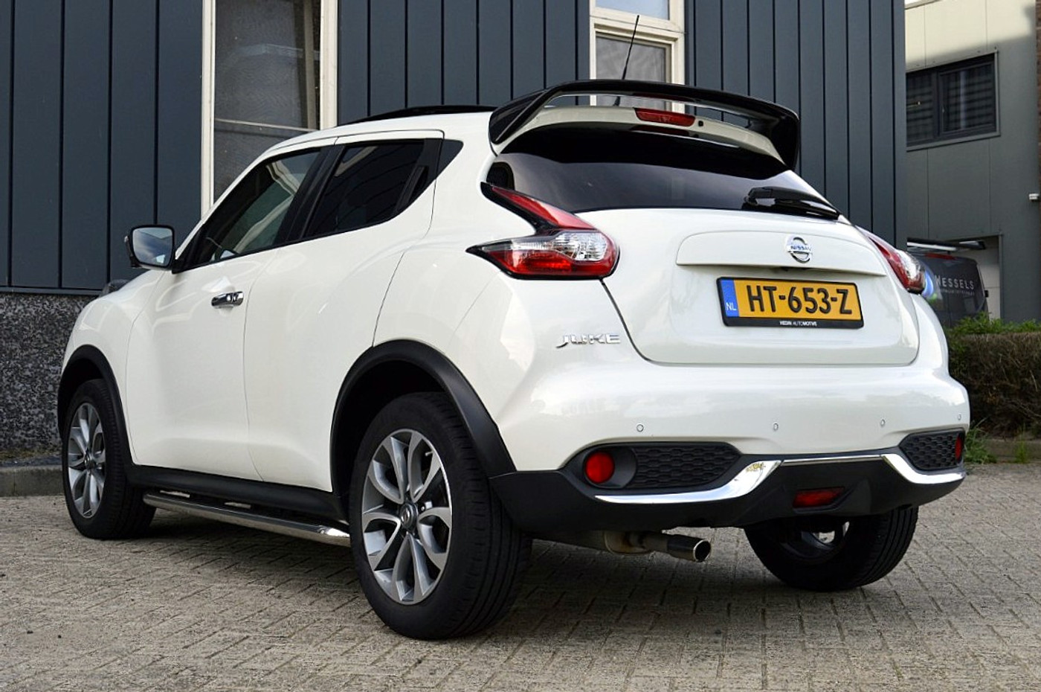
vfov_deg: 26.4
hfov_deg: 38.9
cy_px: 346
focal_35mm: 51
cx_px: 520
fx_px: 1473
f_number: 10
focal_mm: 34
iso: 400
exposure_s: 1/200
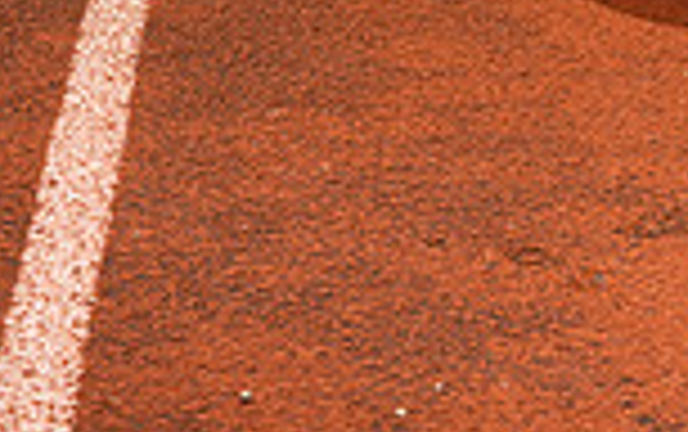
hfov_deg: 13.6
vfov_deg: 8.0
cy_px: -562
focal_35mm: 153
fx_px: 2872
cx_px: 603
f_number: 8
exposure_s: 1/250
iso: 100
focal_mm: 51
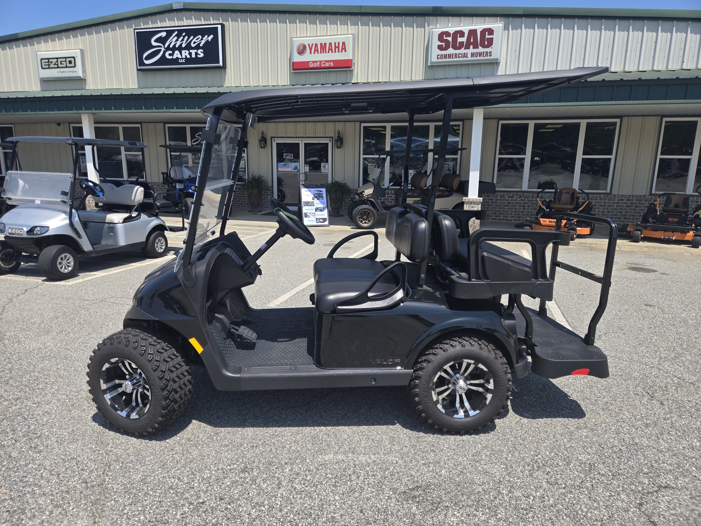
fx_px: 466
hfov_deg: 73.9
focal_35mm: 23
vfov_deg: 58.9
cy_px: 263
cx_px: 350
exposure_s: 1/1461
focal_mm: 5.4
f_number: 1.8
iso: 25
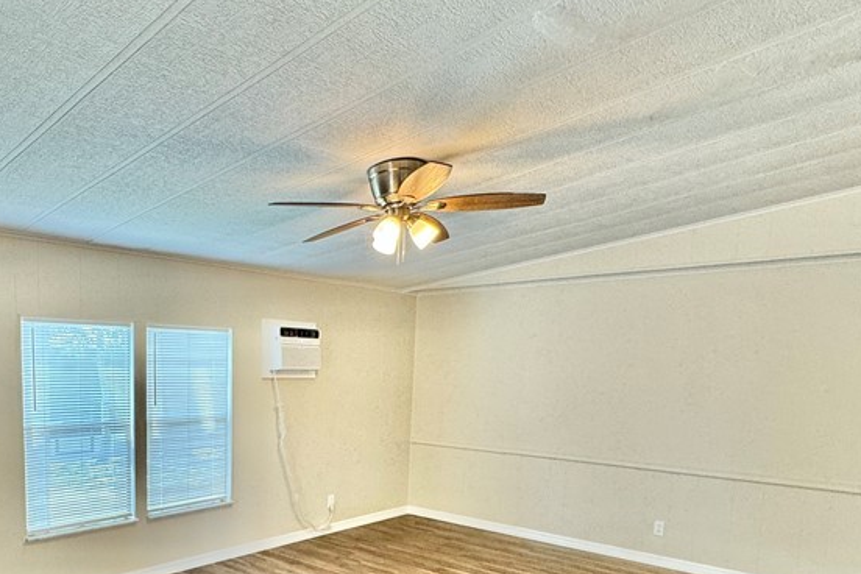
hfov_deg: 65.7
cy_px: 437
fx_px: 646
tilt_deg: -5.9
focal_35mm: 27
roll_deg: -0.7
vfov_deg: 46.1
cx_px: 292
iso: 160
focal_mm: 2.22
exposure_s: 1/120
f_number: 2.2
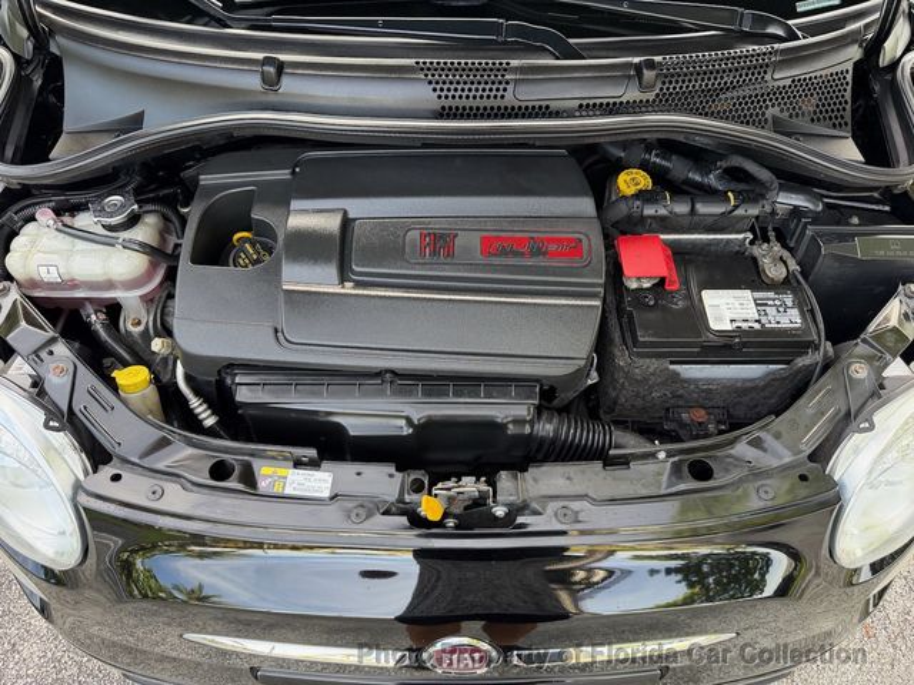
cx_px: 457
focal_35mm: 24
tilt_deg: -54.8
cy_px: 342
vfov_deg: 56.8
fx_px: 634
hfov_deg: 71.6
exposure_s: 1/188
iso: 200
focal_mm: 6.76
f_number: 1.78
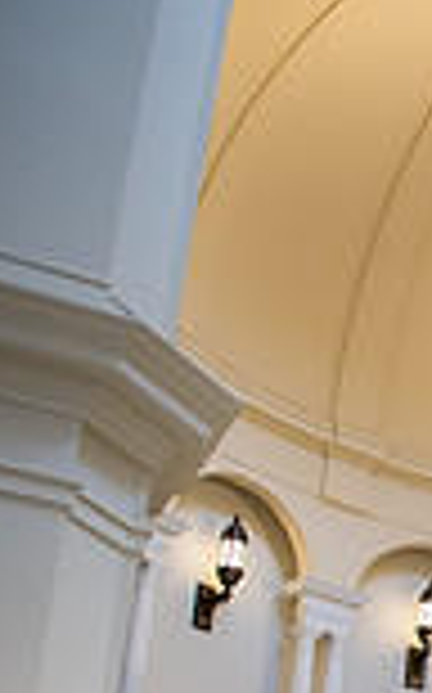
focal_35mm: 94
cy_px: 826
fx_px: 1774
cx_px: 1166
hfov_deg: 10.8
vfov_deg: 20.7
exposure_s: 1/160
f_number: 2.8
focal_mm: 24
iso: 640
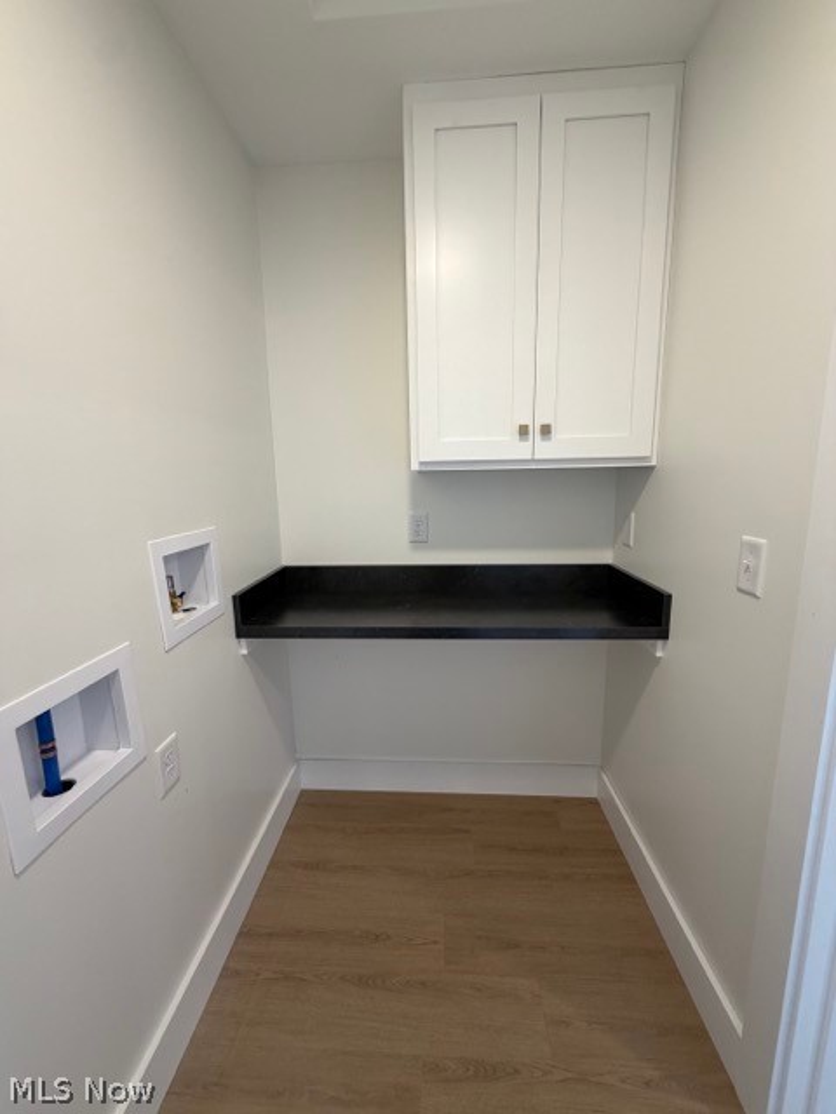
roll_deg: +1.3
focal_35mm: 14
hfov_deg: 85.7
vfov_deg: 102.1
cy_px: 557
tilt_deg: -8.9
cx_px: 418
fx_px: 451
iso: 200
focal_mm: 2.22
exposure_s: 1/60
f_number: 2.2
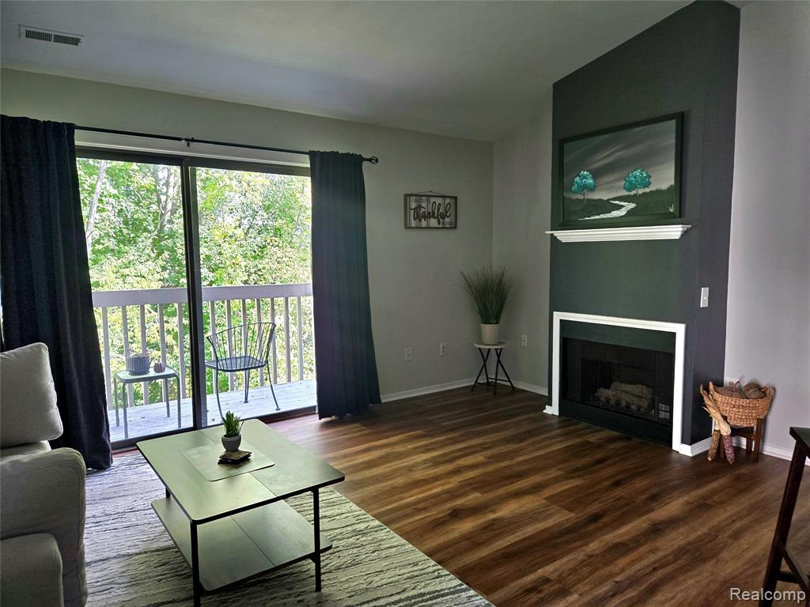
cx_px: 405
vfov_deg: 58.9
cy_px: 304
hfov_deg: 73.9
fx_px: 538
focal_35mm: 23
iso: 160
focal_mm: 5.4
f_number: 1.8
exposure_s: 1/120
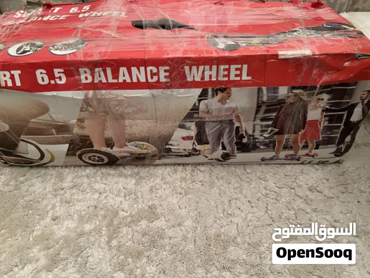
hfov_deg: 67.3
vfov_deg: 53.1
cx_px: 185
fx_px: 278
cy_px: 139
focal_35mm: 26
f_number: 1.5
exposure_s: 1/50
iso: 250
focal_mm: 5.7
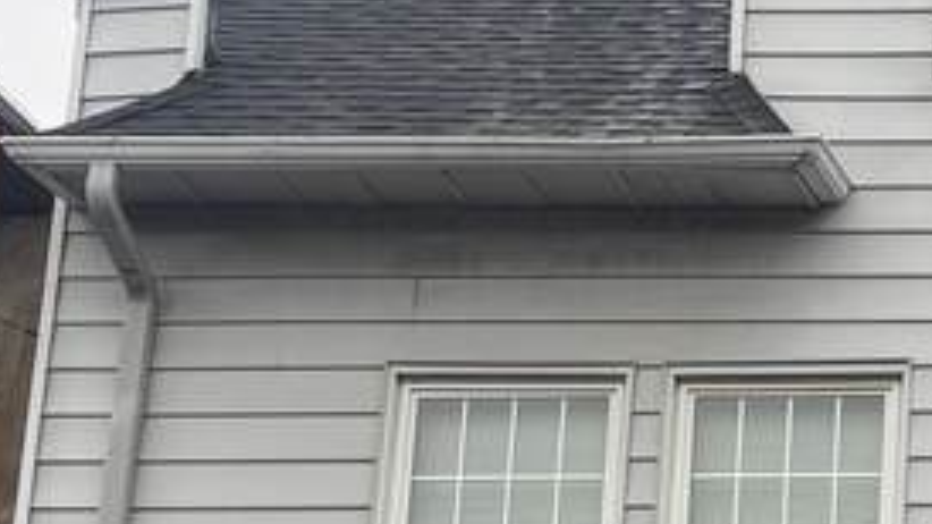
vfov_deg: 9.7
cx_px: 1500
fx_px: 3014
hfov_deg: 15.8
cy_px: 687
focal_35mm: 122
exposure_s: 1/419
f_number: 1.78
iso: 80
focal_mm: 6.76
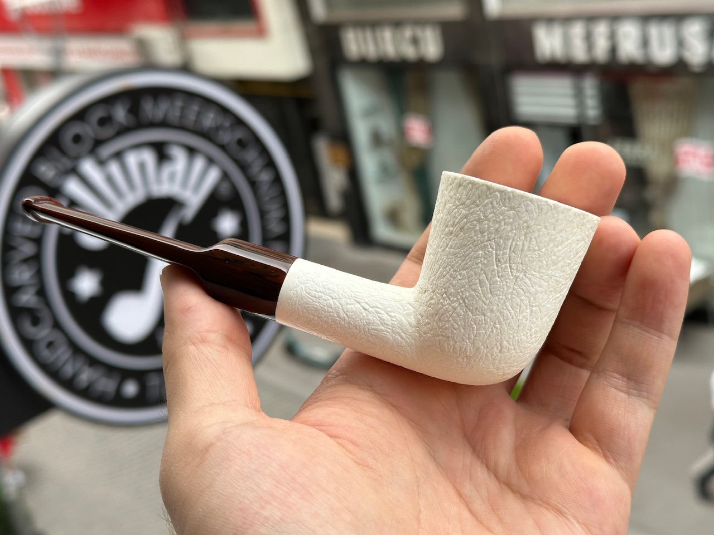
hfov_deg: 39.7
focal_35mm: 48
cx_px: 357
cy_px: 268
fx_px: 990
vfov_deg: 30.3
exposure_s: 1/541
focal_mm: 6.86
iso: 64
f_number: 1.78
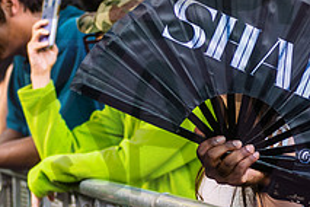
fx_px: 2015
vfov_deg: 5.9
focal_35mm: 234
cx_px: 186
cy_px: 125
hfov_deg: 8.8
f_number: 3.5
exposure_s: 1/320
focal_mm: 86
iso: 640
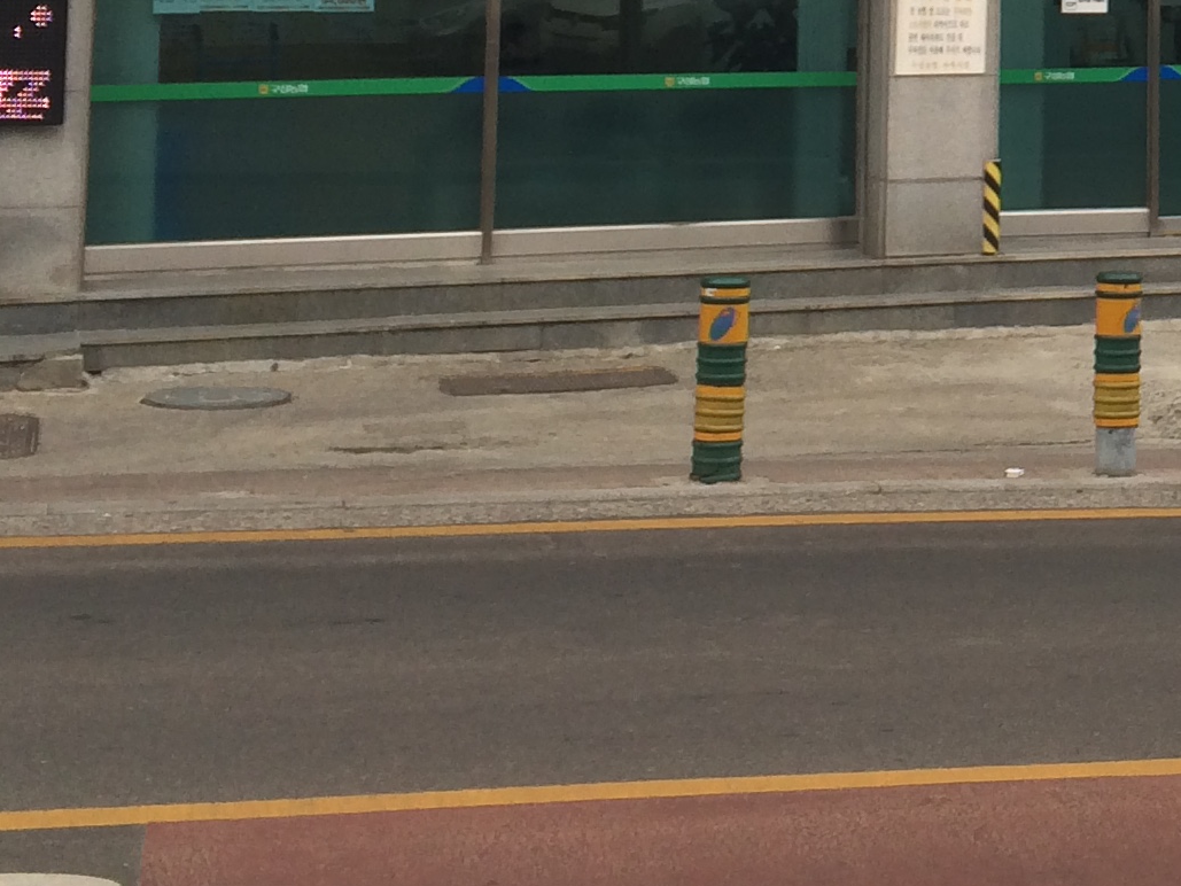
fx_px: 3139
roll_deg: +1.2
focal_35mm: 92
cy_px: -328
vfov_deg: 15.2
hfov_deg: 20.0
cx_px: 1412
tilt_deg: +4.2
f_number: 2.2
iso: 32
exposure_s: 1/281
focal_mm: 4.15
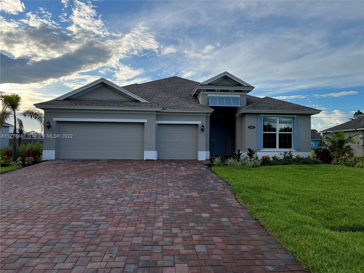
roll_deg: -0.9
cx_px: 182
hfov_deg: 67.3
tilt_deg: +0.5
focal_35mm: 26
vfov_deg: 53.1
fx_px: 273
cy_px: 136
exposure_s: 1/2632
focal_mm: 5.1
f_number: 1.6
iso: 50
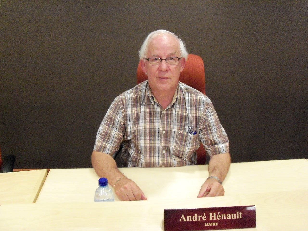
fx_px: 311
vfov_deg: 40.7
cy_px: 116
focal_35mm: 35
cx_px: 154
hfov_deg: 52.6
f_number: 3
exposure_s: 1/25
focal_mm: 6.3
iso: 400
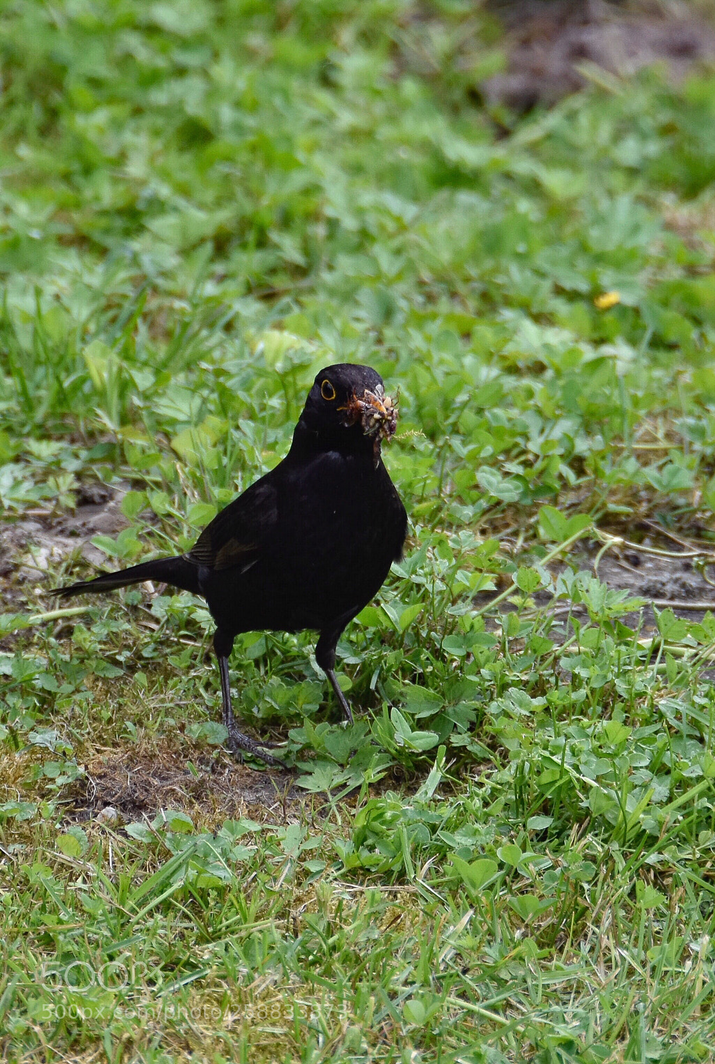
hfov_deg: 4.6
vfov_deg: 6.8
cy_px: 532
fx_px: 8883
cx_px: 358
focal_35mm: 300
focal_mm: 200
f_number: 5.6
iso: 400
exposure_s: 1/640
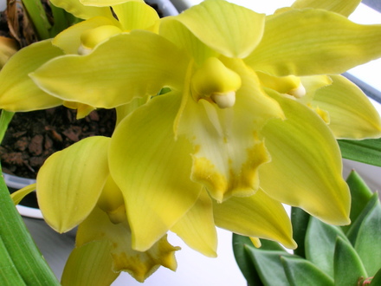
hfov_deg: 38.2
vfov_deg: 29.1
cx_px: 190
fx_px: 550
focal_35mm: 50
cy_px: 143
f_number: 5.6
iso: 50
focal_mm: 8.4
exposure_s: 1/17.3
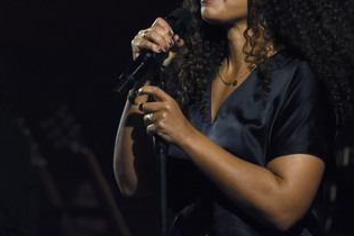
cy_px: 71
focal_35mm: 333
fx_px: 3271
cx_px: 221
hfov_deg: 6.2
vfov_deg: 4.1
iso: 1600
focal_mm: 155
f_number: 2.8
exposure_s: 1/200
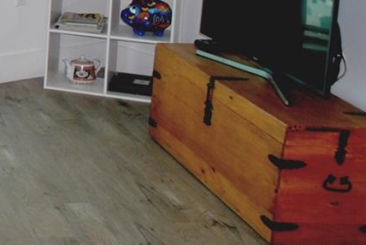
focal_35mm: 101
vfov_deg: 13.0
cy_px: -93
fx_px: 1027
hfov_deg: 16.9
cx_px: -278
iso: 100
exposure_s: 1/200
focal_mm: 18
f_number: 5
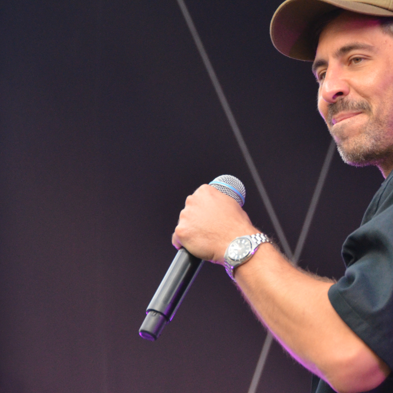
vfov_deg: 6.6
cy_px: 134
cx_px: 304
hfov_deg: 6.6
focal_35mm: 267
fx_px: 3430
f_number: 6.3
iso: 1600
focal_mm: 100
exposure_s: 1/640
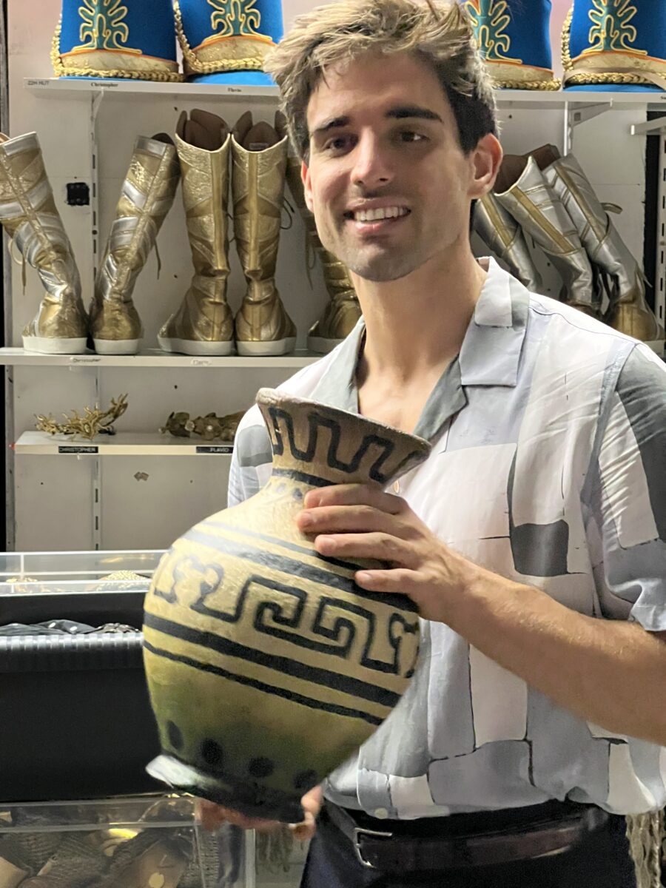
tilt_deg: -3.8
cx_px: 333
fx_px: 1975
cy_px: 444
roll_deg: +0.0
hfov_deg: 19.1
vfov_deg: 25.3
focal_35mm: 77
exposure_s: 1/25
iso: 1600
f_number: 2.8
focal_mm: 9
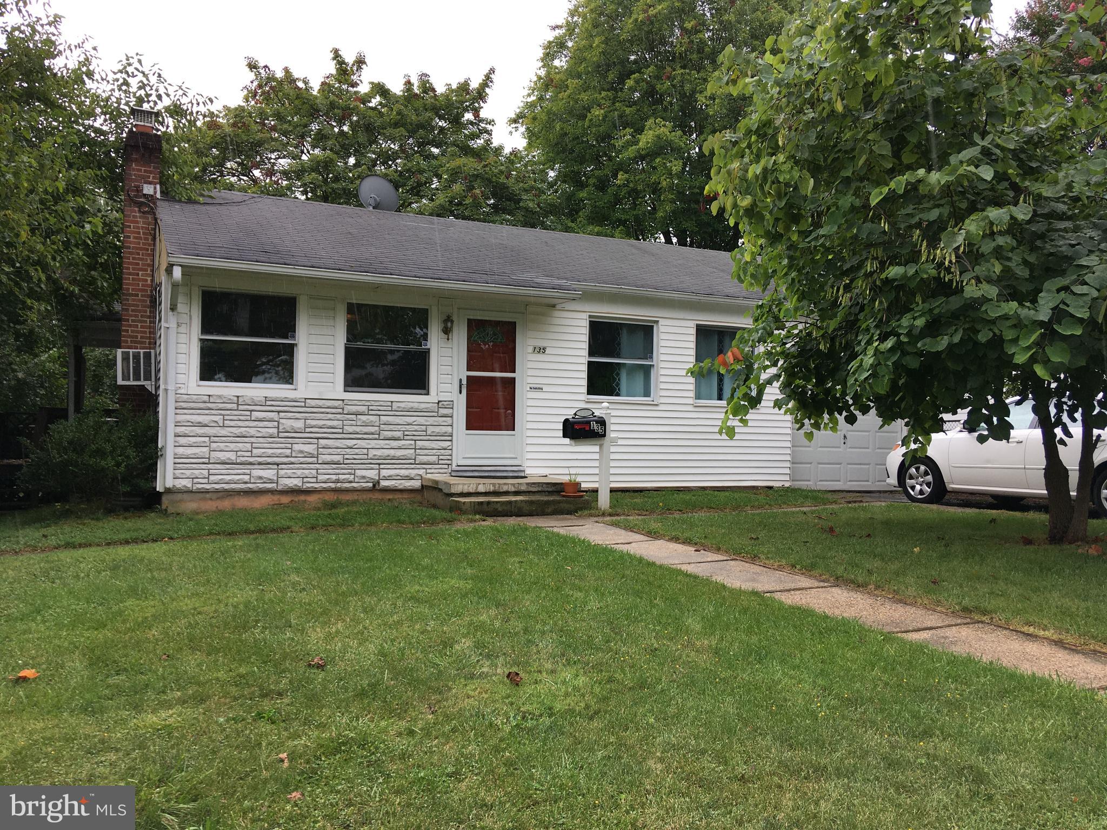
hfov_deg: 61.7
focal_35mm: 29
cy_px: 415
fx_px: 927
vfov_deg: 48.2
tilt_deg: -0.3
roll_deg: +0.0
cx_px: 554
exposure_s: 1/187
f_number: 2.2
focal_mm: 4.15
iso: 25
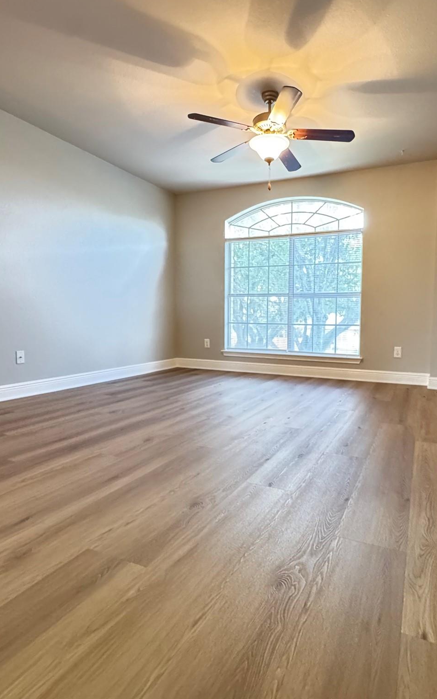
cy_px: 348
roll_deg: -1.5
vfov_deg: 85.1
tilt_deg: -4.9
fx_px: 381
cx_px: 263
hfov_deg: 59.1
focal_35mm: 20
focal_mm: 2.22
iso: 1250
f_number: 2.2
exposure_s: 1/60
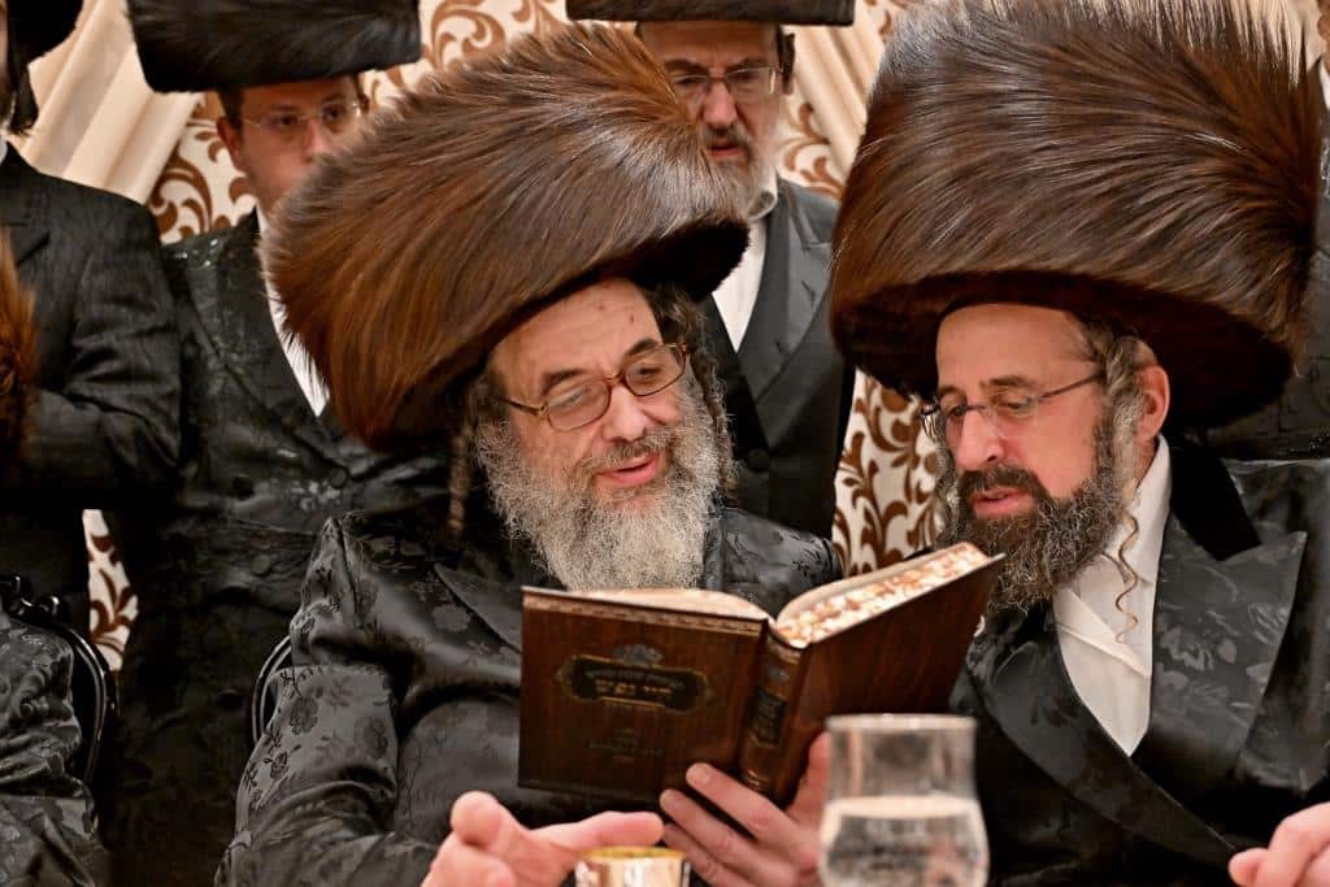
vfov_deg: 31.9
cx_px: 665
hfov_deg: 46.4
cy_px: 444
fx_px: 1552
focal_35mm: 42
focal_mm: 42
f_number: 4
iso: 1600
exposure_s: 1/250
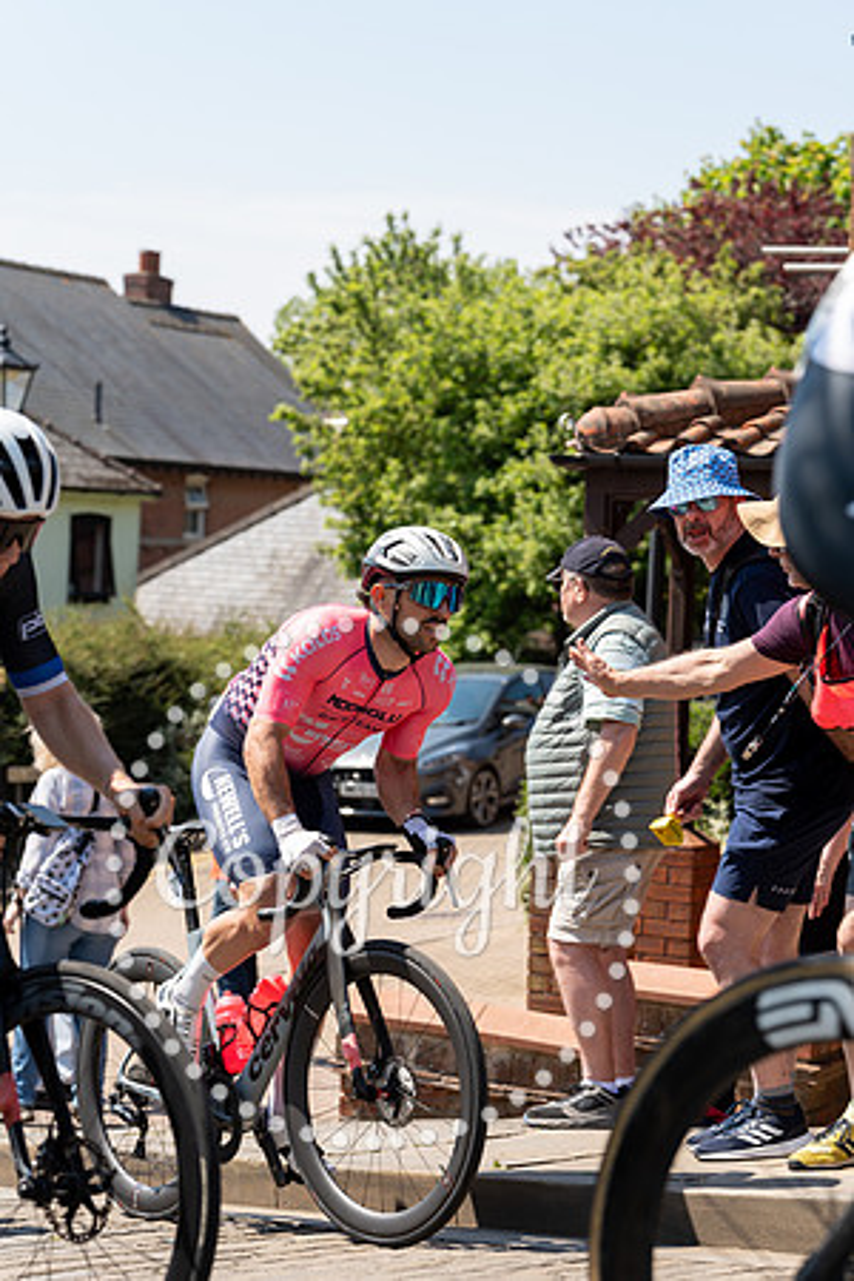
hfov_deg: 16.1
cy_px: 640
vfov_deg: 23.9
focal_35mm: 85
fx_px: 3024
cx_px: 427
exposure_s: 1/800
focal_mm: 85
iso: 160
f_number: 4.5
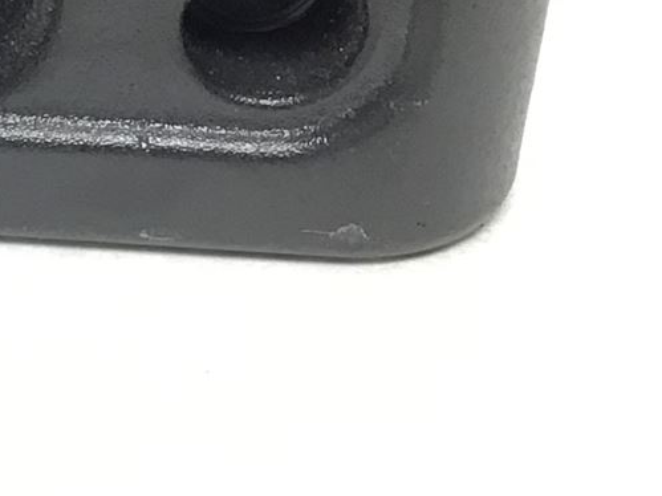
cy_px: -223
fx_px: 2715
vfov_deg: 10.1
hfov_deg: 13.0
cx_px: -383
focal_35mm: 142
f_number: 2.4
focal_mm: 3.3
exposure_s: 1/30
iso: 50
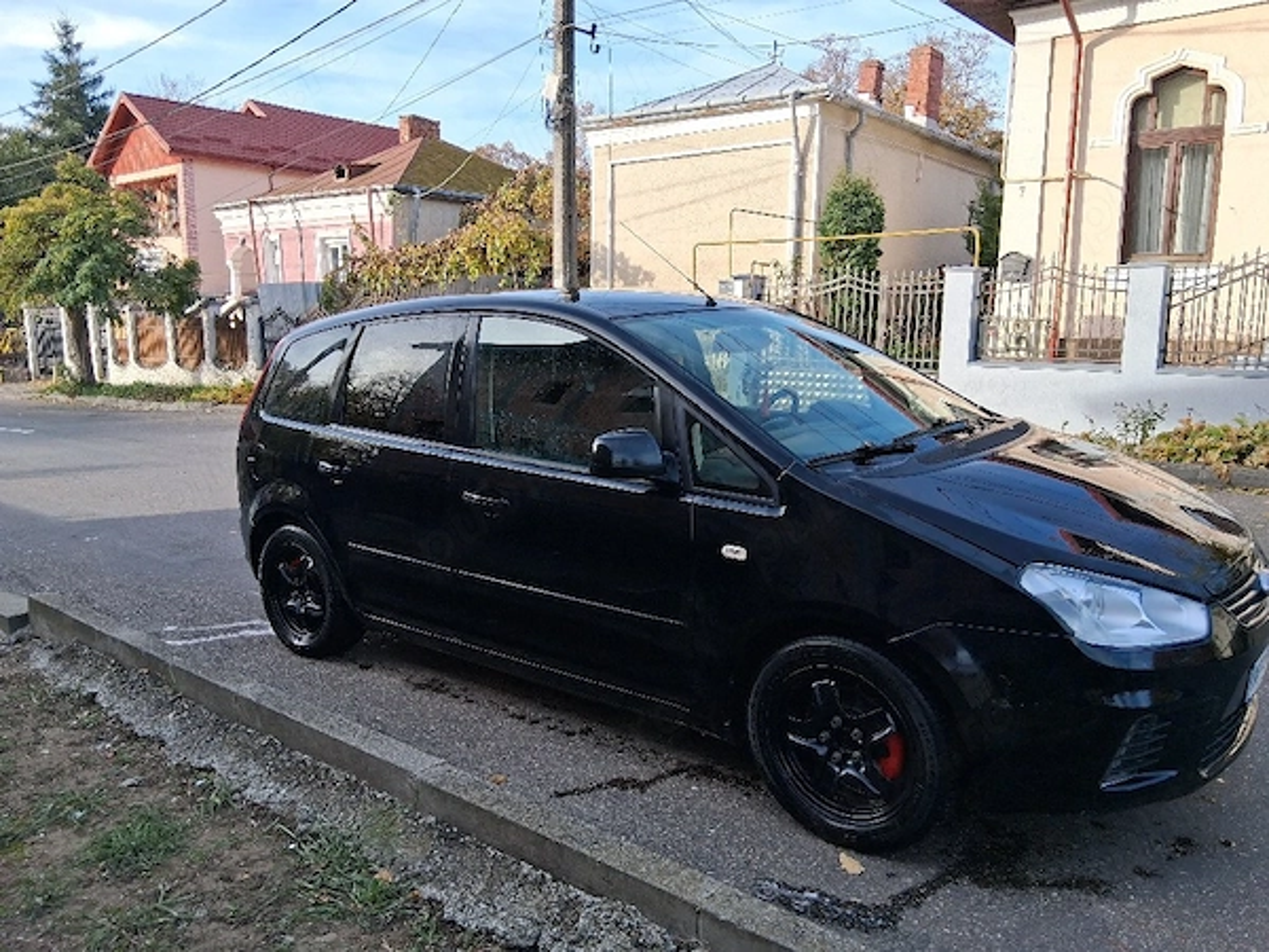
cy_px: 476
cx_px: 634
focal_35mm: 26
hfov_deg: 67.3
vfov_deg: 53.1
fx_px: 953
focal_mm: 3.98
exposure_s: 1/208
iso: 25
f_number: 1.8
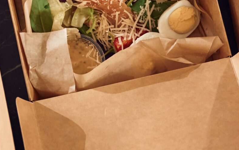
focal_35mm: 161
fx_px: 1049
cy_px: -42
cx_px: 93
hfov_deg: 13.0
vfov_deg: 8.0
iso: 1600
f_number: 3.2
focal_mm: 49
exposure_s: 1/400
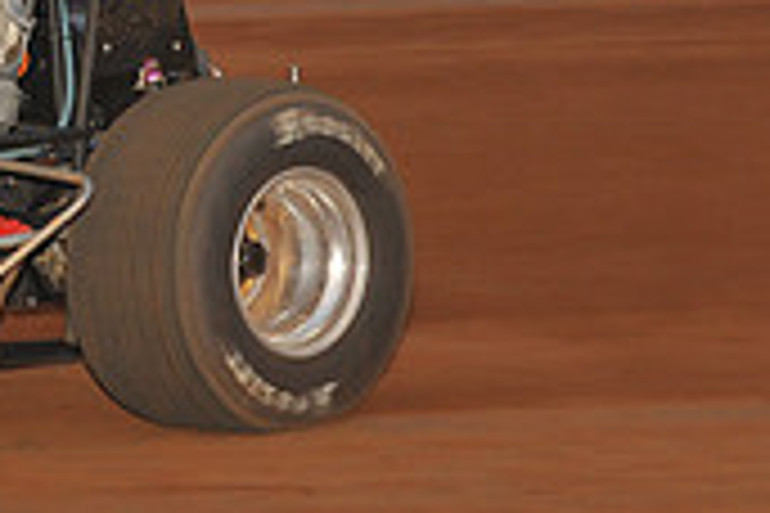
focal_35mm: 406
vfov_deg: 3.4
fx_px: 8683
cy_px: -126
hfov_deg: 5.0
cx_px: -297
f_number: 7.1
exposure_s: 1/320
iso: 1000
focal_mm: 120
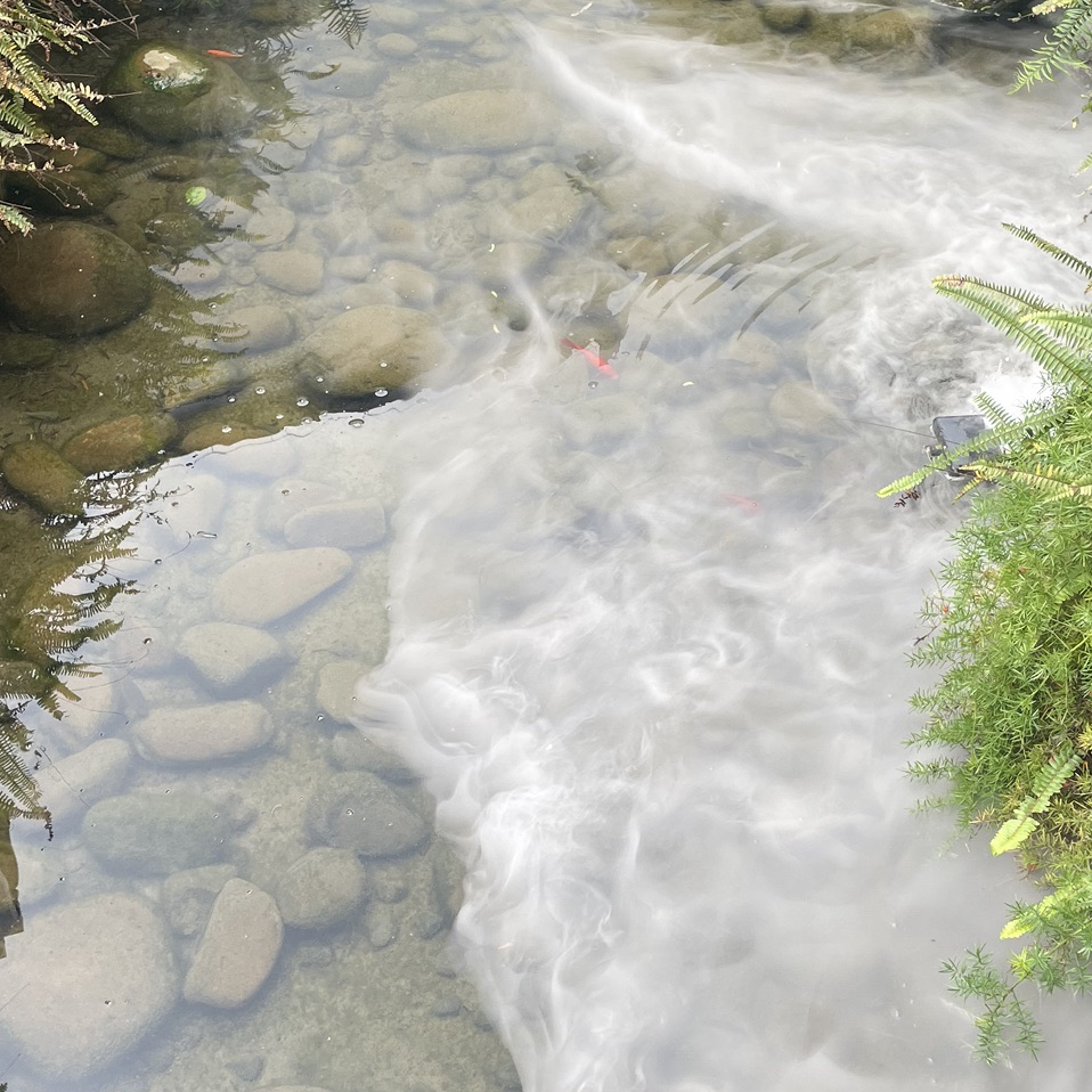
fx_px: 1713
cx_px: 618
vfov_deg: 35.3
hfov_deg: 35.3
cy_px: 515
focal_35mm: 48
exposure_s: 1/155
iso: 32
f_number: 1.6
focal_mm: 4.2
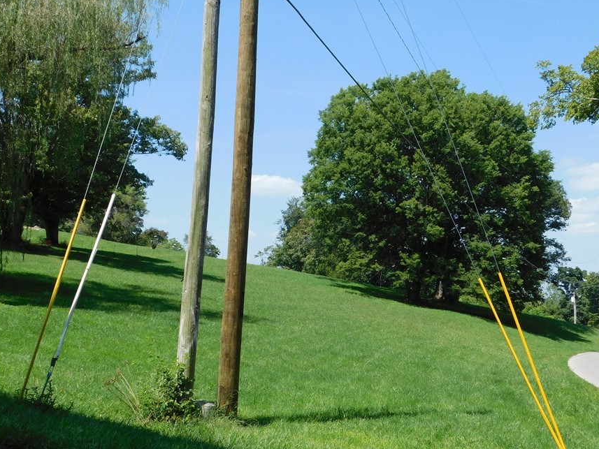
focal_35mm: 43
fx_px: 744
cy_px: 237
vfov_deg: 33.6
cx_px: 315
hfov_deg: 43.8
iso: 125
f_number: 3.5
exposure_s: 1/800
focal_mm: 6.3
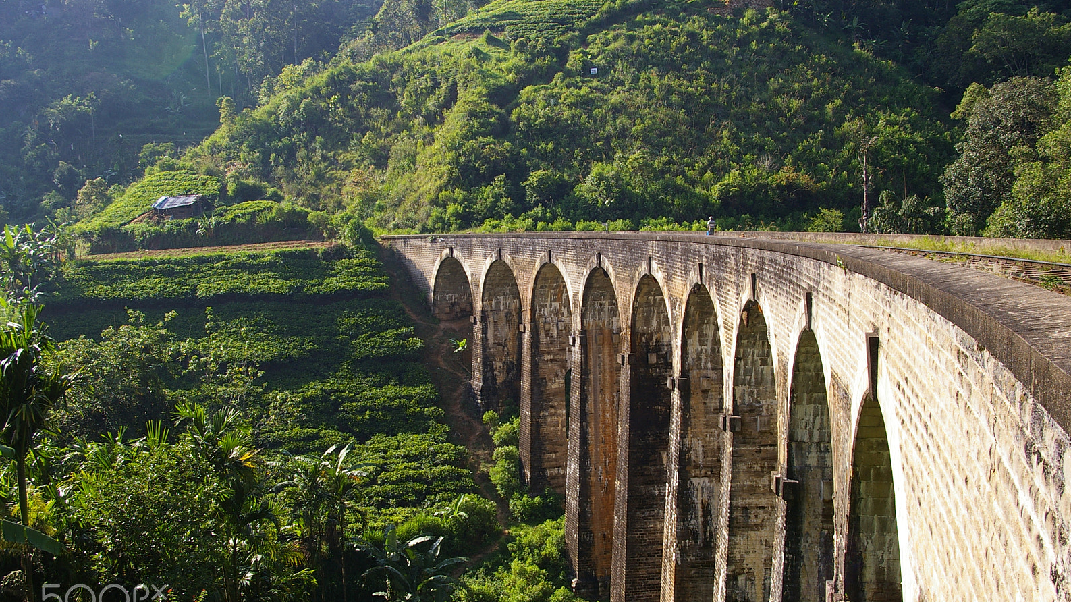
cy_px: 329
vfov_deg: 31.2
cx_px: 539
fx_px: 1079
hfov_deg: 52.8
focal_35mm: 38
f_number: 8
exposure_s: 1/180
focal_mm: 24
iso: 200
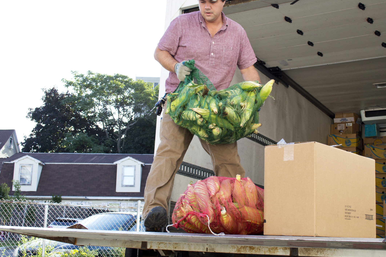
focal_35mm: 47
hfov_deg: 41.8
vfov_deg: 28.6
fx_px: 503
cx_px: 221
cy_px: 125
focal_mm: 26
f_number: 6.3
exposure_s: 1/400
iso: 400
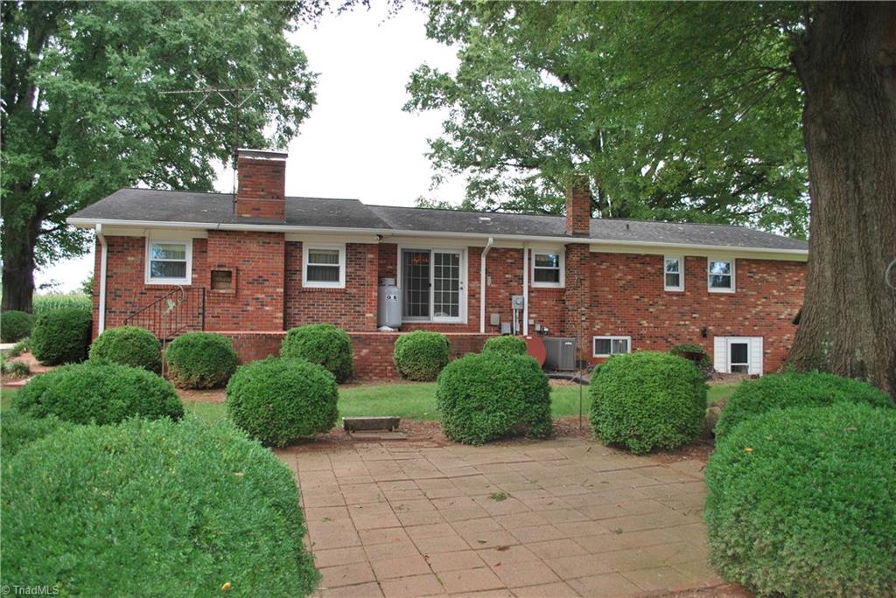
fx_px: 672
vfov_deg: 48.0
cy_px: 299
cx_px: 448
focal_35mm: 27
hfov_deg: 67.4
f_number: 3.5
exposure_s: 1/200
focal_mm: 18
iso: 100
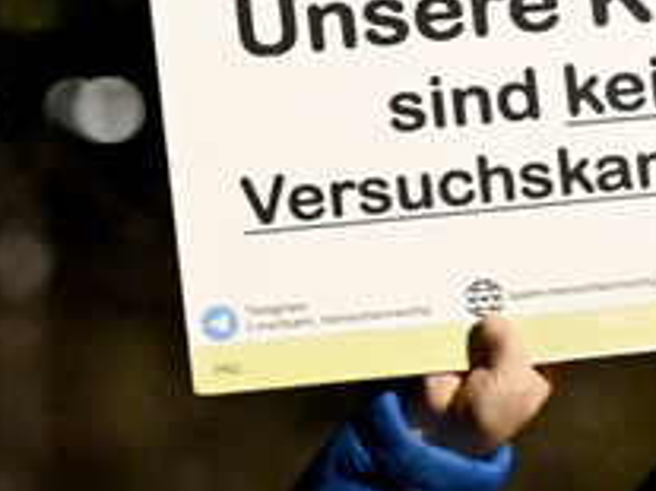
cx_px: 604
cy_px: 136
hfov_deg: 5.9
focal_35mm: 335
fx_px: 6345
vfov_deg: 4.4
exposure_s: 1/125
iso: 12800
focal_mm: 160
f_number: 2.8
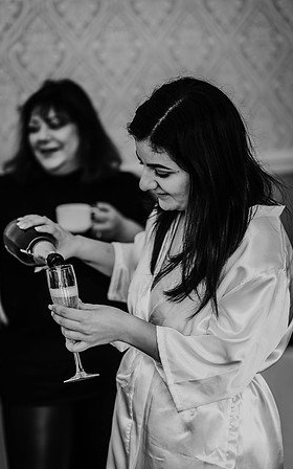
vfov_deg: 23.8
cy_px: 234
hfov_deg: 15.0
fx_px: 1112
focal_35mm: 87
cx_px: 141
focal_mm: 85
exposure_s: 1/125
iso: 450
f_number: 1.8
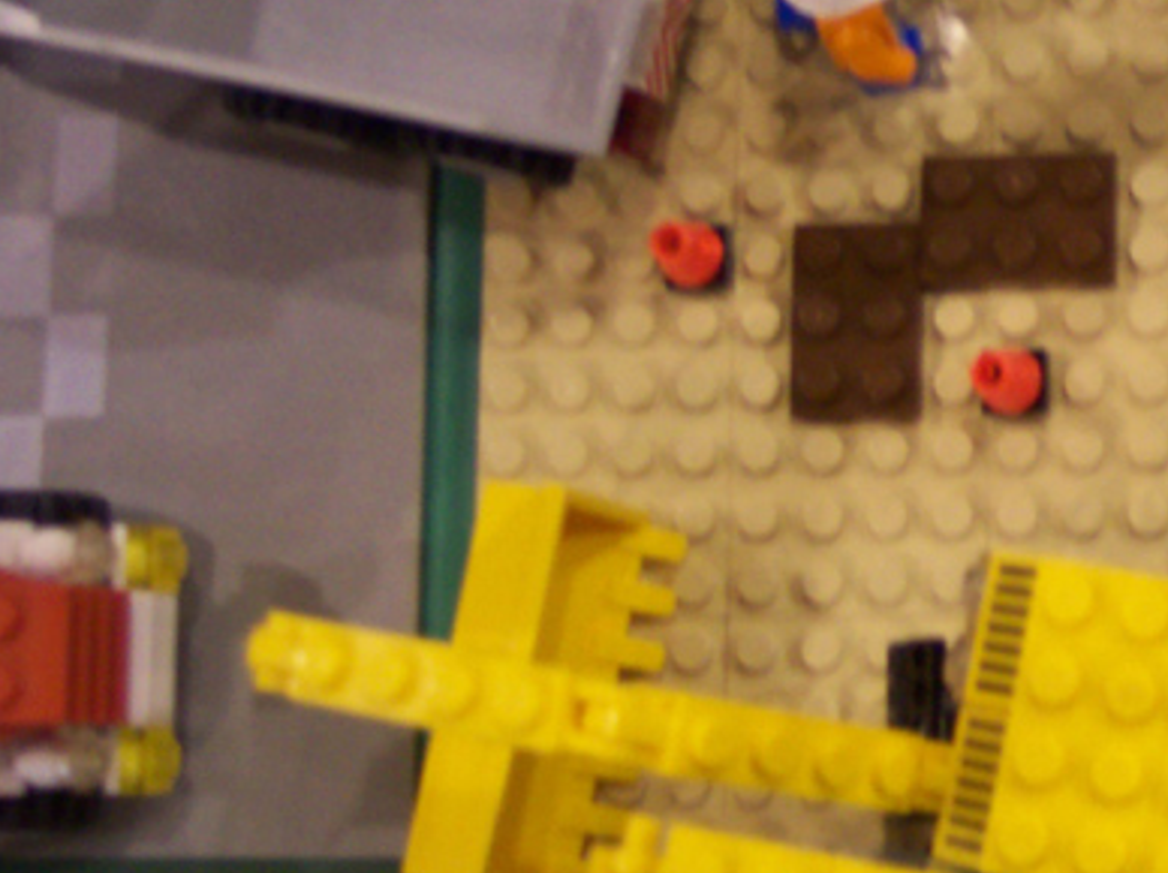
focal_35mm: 98
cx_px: 1424
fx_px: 3303
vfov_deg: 15.0
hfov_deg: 18.9
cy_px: 263
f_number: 2.8
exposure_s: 1/15
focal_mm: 8
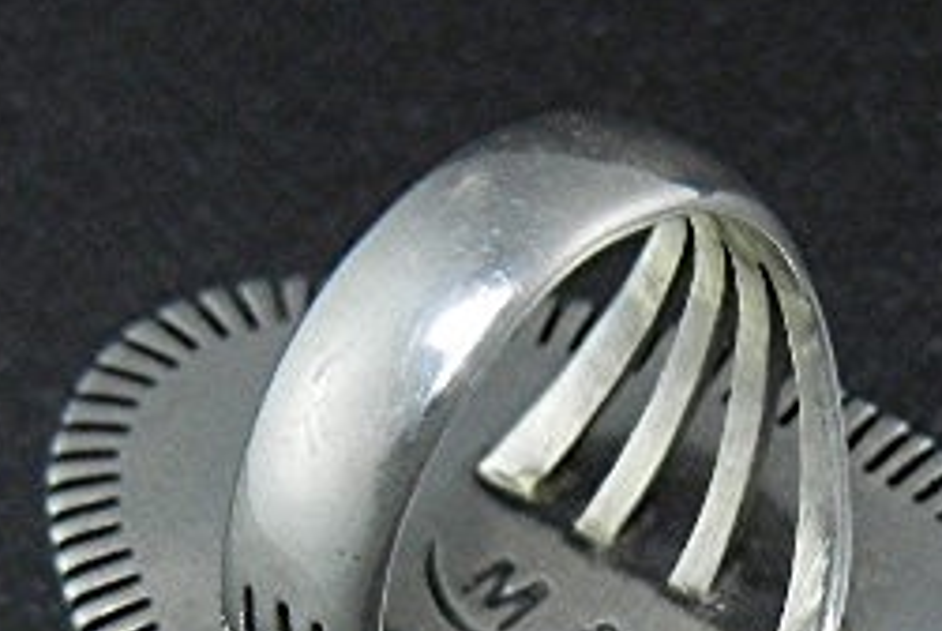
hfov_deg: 11.4
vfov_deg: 7.6
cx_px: 721
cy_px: 612
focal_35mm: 180
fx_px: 4715
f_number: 8.2
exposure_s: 1/30
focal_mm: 12.2
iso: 646
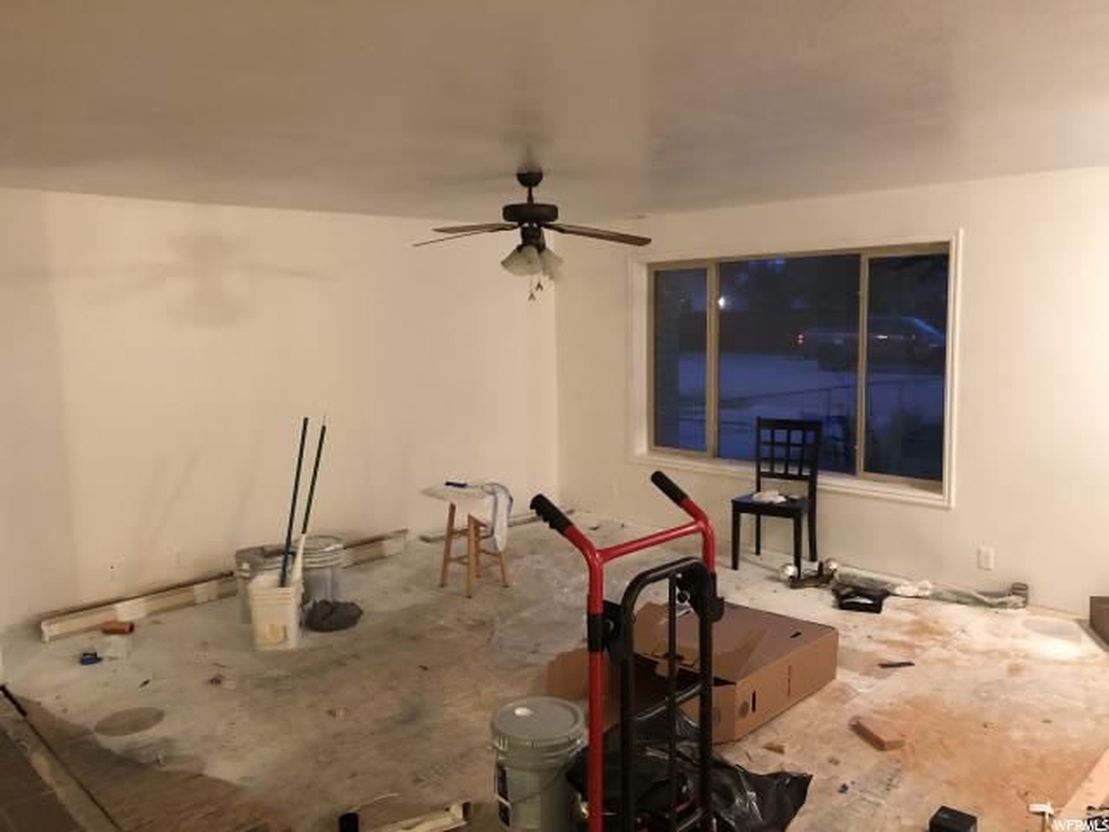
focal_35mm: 28
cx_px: 554
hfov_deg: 63.4
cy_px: 416
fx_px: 897
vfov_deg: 49.7
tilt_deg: -7.1
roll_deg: +0.8
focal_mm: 4
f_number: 1.8
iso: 100
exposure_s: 1/11
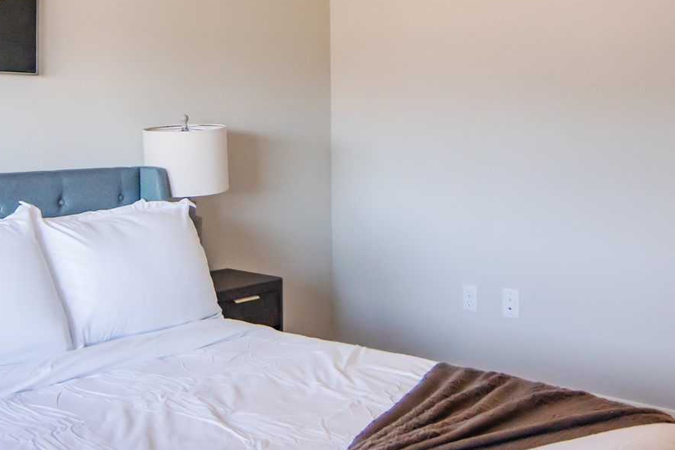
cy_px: 17
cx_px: 304
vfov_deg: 28.9
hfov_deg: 44.5
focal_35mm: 44
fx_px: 825
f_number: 4
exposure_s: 1/200
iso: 800
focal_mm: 12
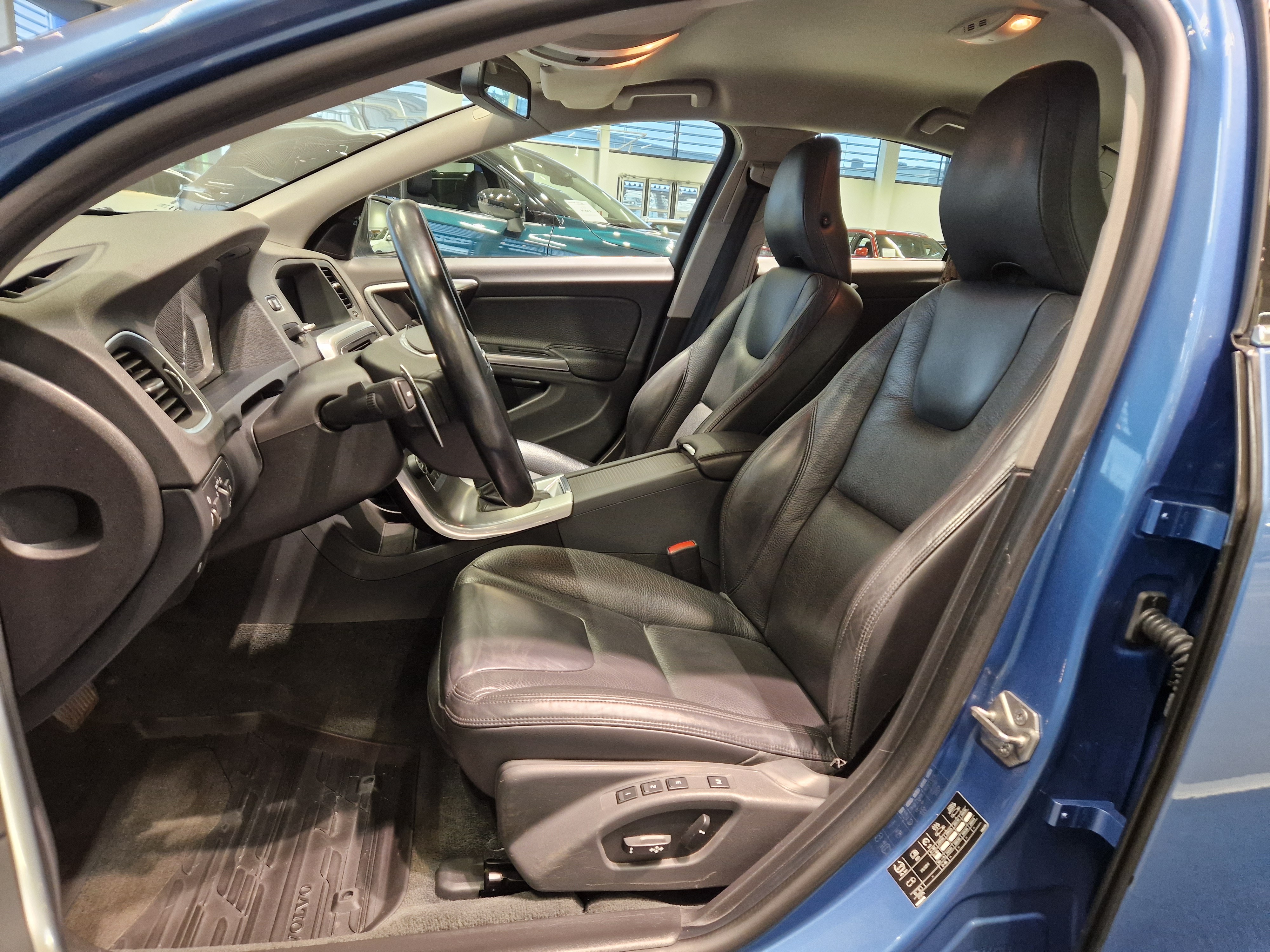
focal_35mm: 23
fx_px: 844
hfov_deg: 73.9
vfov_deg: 58.9
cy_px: 476
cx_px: 635
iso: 320
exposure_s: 1/100
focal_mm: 5.4
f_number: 1.8
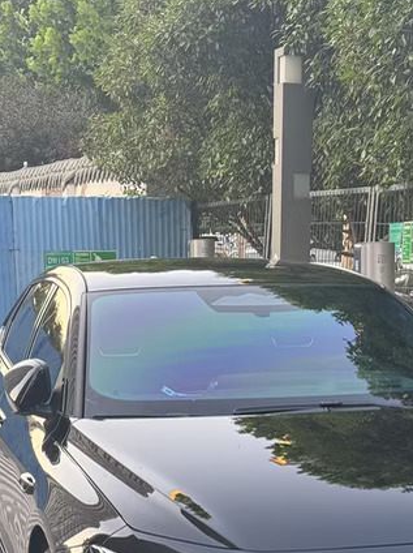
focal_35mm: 92
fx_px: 1466
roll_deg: +0.4
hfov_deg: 16.0
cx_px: 311
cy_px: 480
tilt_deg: -9.9
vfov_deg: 21.0
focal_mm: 6.76
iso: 125
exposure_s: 1/60
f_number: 1.78
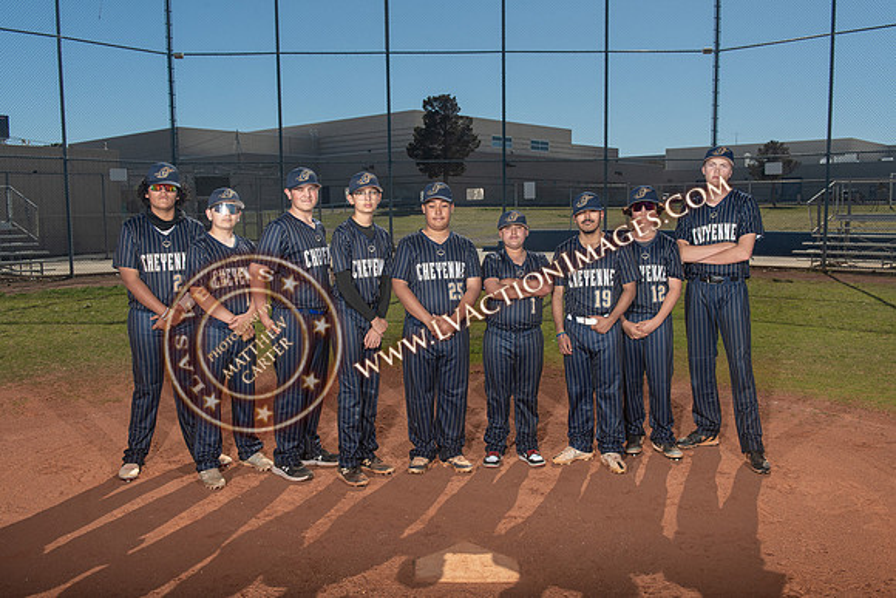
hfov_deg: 58.7
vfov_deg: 41.1
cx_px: 448
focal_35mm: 32
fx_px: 797
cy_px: 299
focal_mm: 32
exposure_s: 1/250
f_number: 8
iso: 320
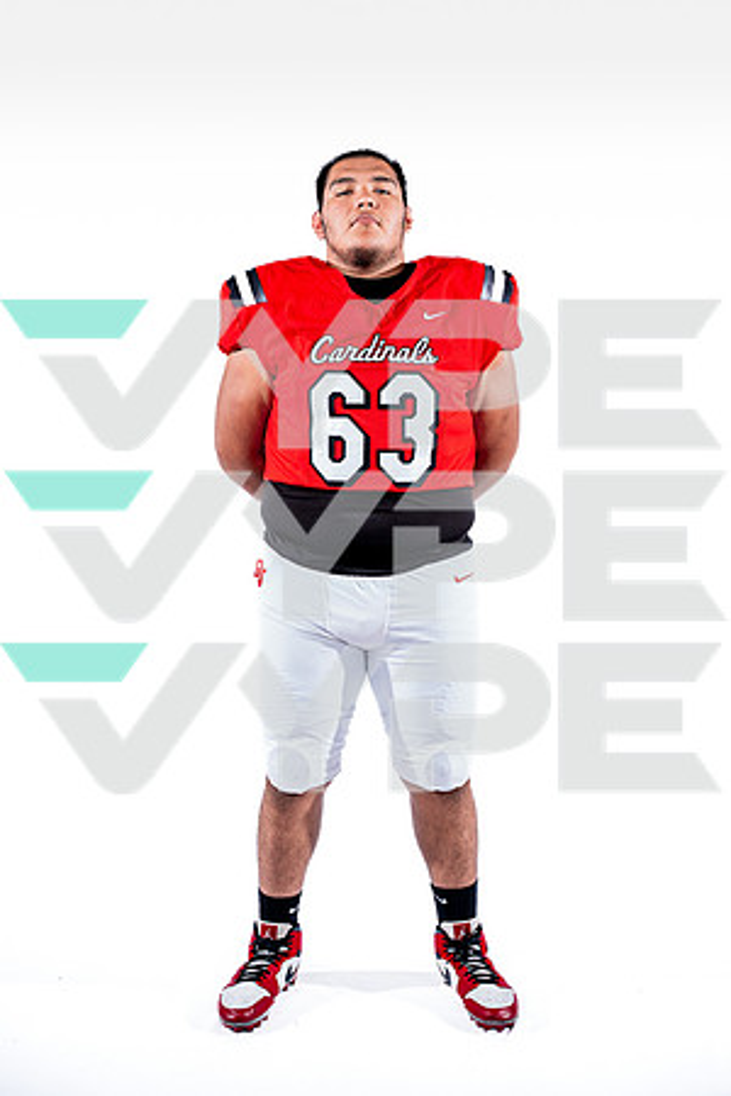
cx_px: 366
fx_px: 1304
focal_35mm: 43
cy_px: 548
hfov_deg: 31.3
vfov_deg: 45.6
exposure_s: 1/250
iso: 250
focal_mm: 42.8
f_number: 4
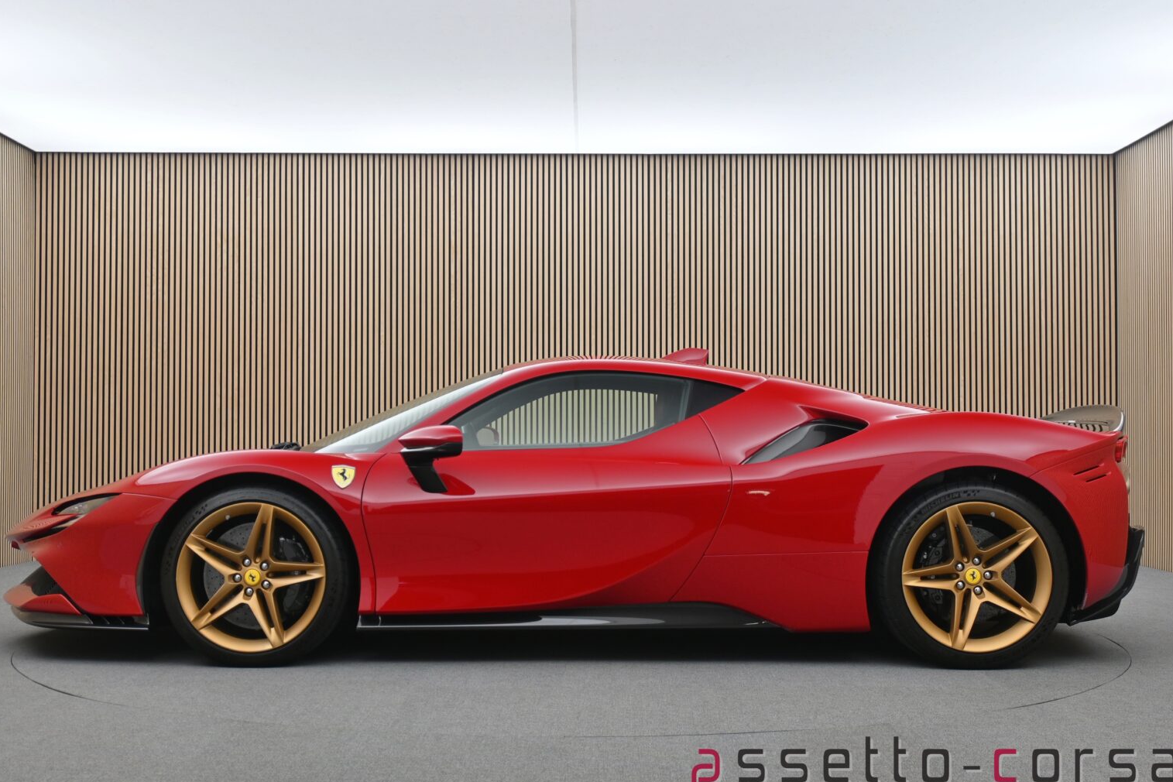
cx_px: 579
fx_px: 1508
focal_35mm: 46
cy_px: 401
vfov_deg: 29.1
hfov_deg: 42.5
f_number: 4.5
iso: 560
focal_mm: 27.5
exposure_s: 1/40
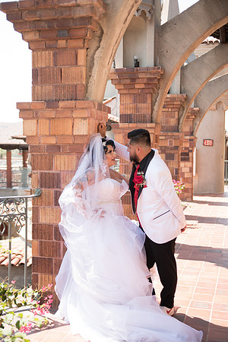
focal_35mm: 46
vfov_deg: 42.7
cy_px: 171
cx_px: 114
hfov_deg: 29.2
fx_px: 437
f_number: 2.8
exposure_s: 1/320
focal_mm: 46
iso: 100
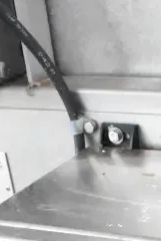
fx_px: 685
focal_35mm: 102
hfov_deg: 12.9
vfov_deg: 16.6
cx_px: 211
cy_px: 436
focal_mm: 18
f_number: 6.3
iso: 6400
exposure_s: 1/160
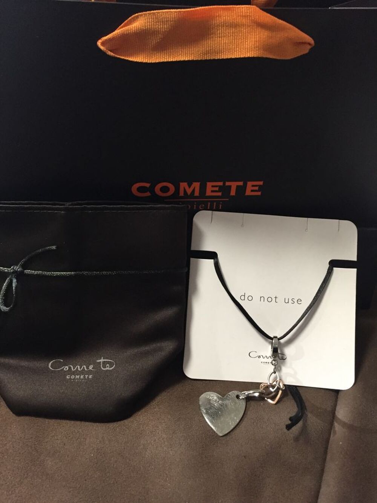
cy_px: 252
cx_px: 188
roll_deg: +0.7
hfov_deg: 48.2
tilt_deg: -35.1
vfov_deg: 61.7
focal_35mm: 29
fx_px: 421
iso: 250
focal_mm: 4.15
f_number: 2.2
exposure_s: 1/25
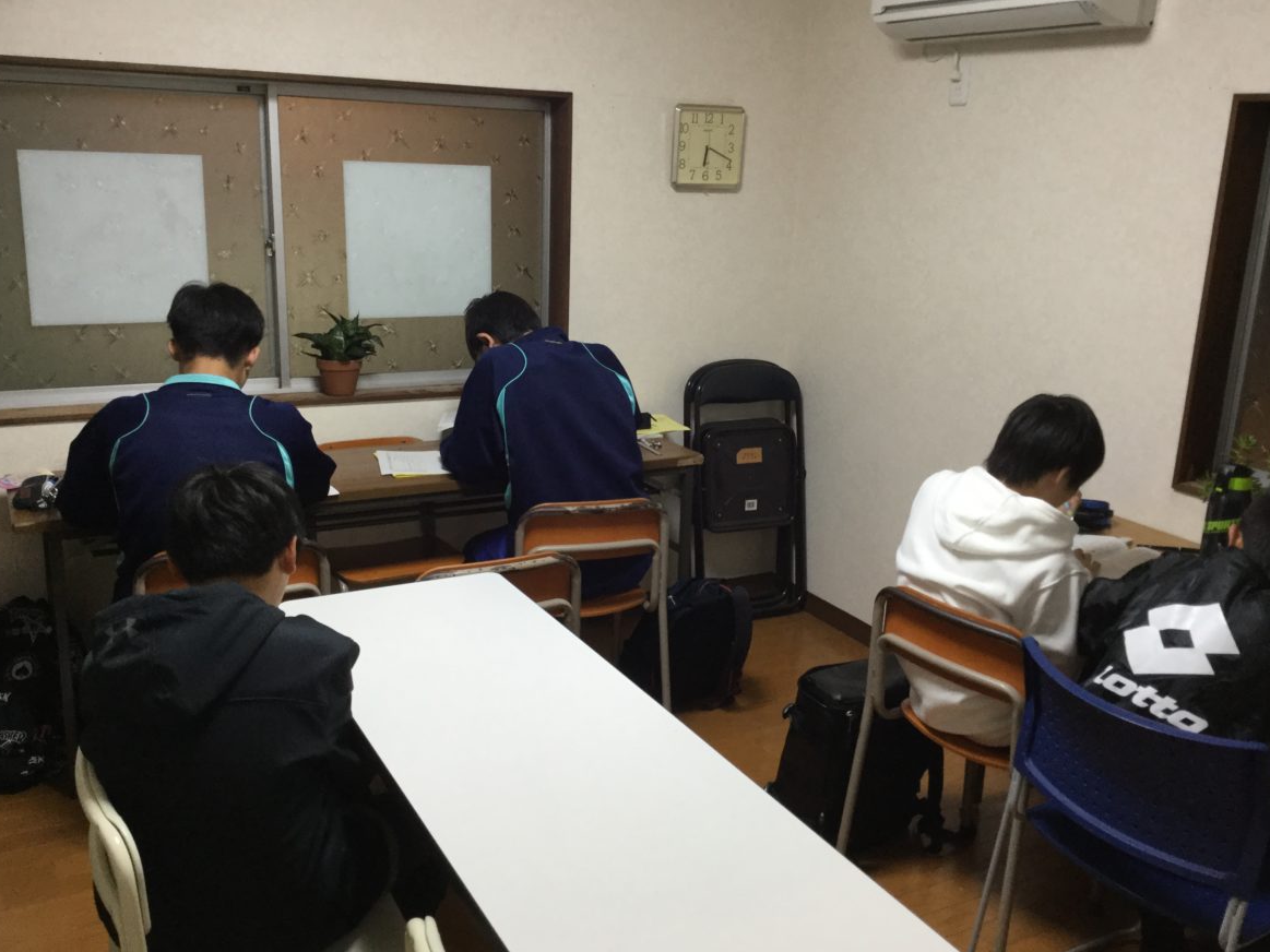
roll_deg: -1.4
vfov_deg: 44.2
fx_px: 1174
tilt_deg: -13.7
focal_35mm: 32
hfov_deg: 56.8
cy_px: 465
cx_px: 624
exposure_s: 1/30
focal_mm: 3.3
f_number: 2.4
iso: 64
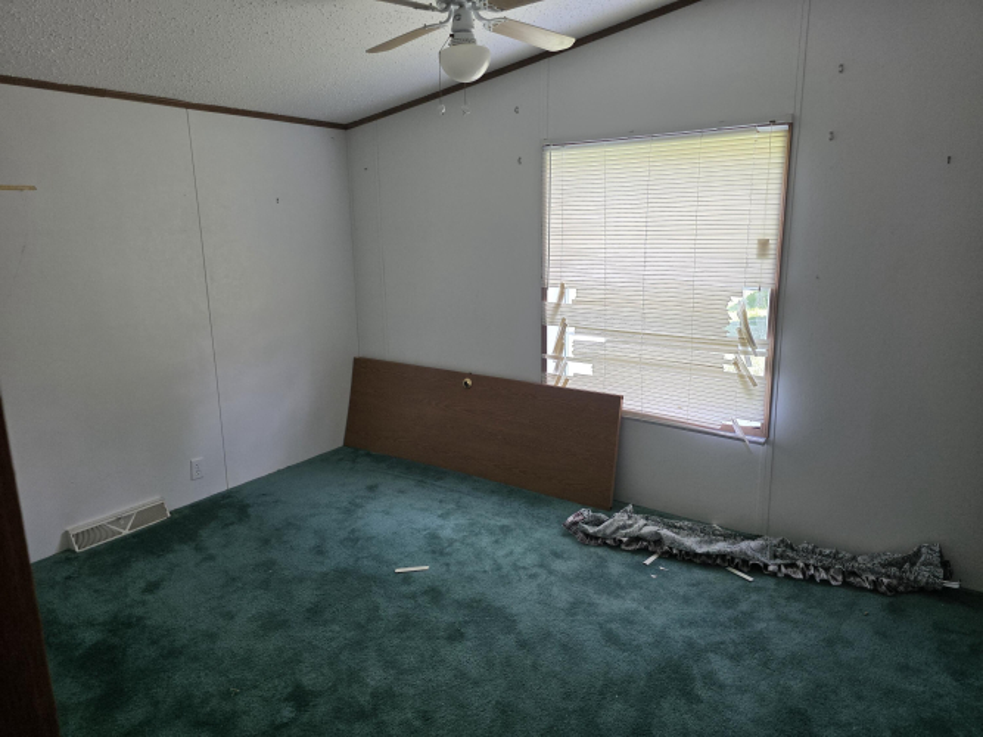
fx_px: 653
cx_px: 492
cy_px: 368
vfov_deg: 58.9
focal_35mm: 23
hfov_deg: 73.9
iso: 250
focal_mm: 6.3
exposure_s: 1/120
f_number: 1.7
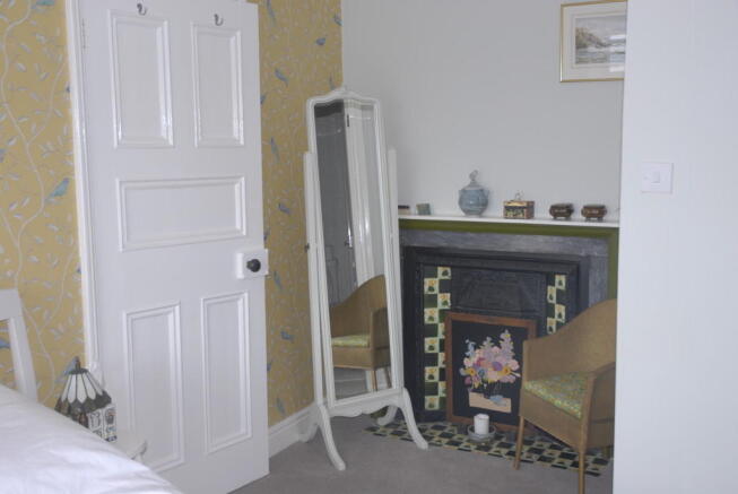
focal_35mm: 44
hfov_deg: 44.9
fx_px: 893
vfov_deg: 30.9
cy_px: 247
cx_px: 369
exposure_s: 1/60
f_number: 3.8
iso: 200
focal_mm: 29
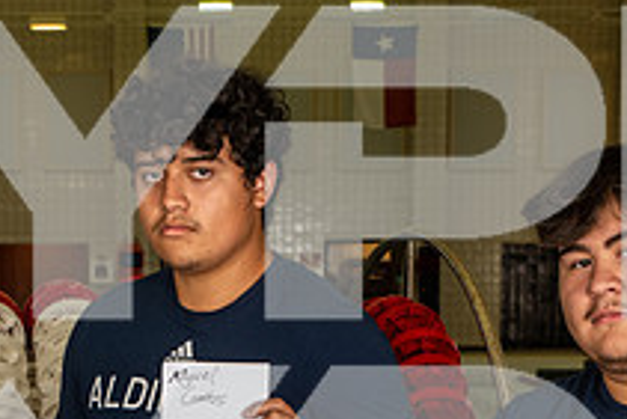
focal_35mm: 110
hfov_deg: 18.5
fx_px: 1917
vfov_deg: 12.2
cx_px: 217
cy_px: 524
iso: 500
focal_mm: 40
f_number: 7.1
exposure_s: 1/250
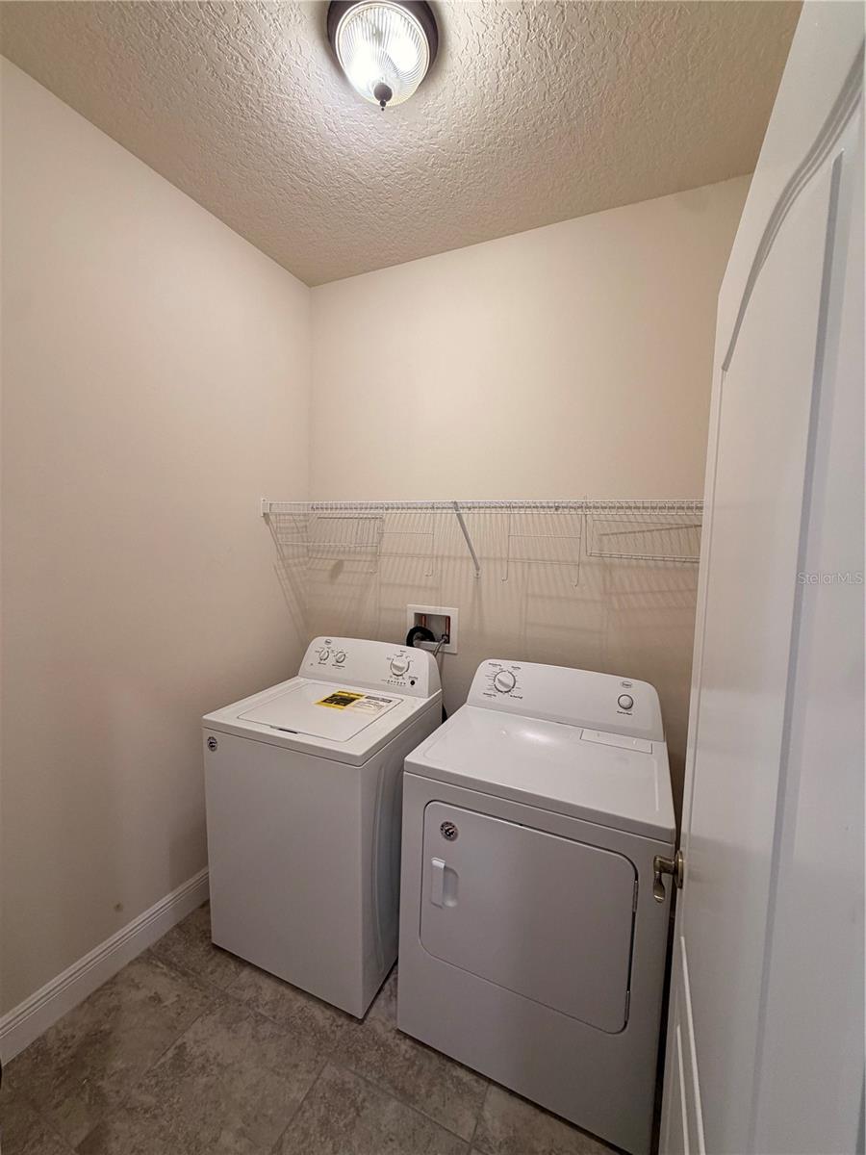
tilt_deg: -4.8
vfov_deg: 102.1
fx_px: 467
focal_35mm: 14
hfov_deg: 85.7
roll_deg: -1.5
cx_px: 433
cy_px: 578
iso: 200
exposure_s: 1/60
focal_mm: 2.22
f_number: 2.2
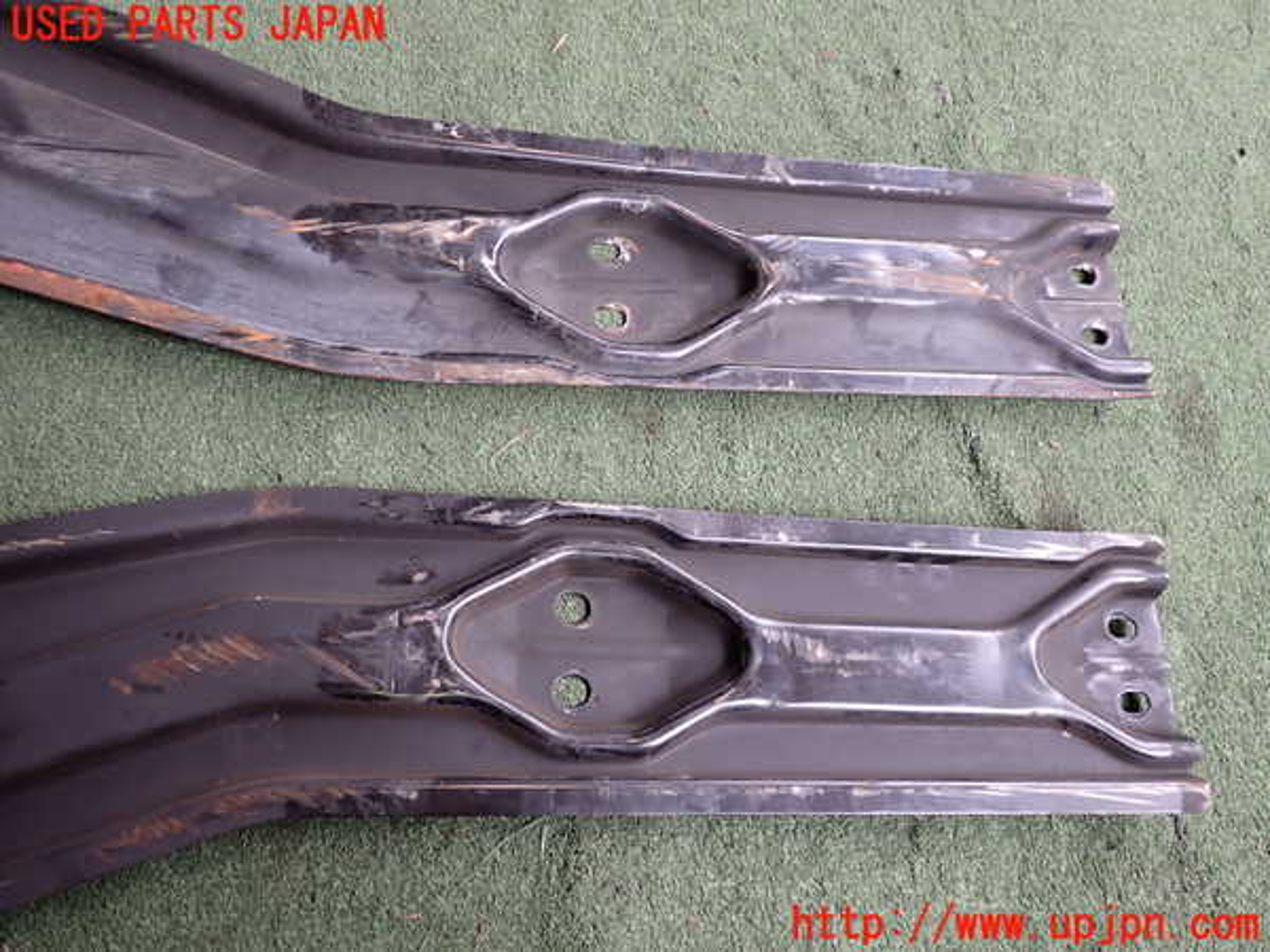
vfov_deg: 46.8
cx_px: 635
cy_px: 476
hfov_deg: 60.0
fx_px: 1101
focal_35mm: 30
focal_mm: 5.4
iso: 160
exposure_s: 1/125
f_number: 2.3
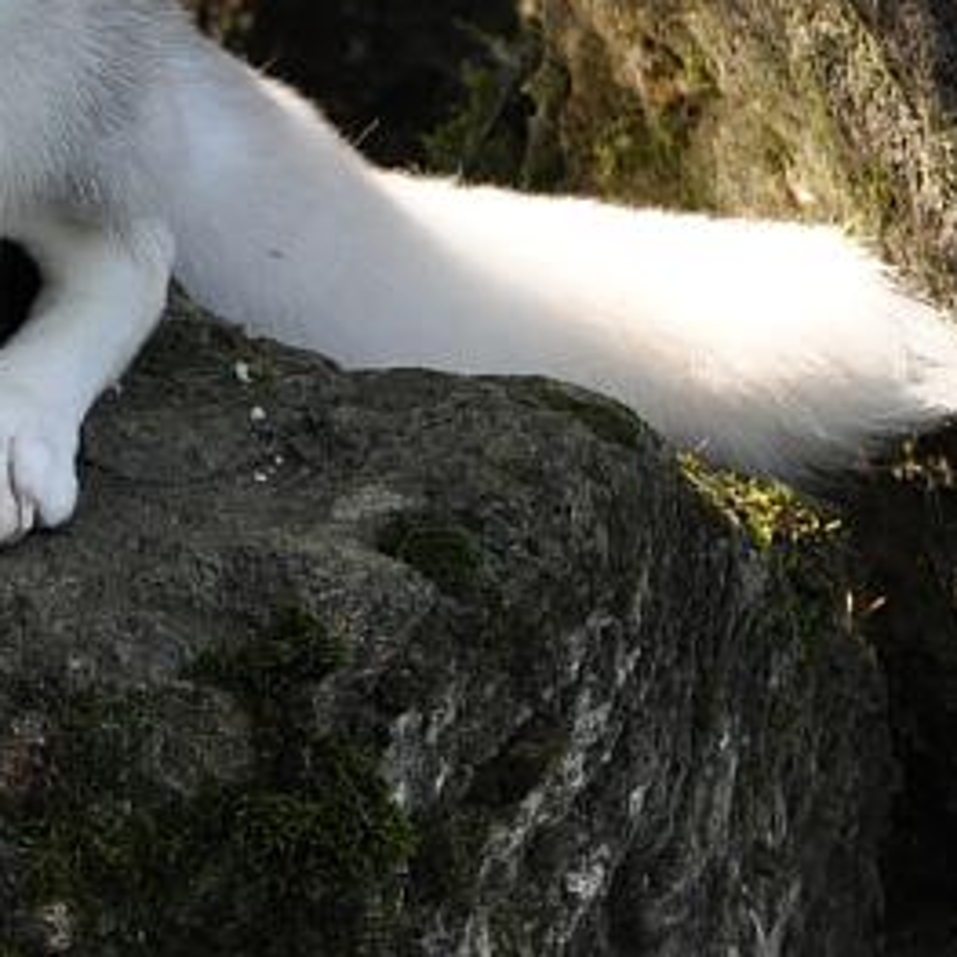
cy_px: -15
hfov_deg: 3.5
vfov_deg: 3.5
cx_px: -480
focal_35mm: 495
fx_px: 15483
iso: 800
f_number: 8
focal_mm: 100
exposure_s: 1/320
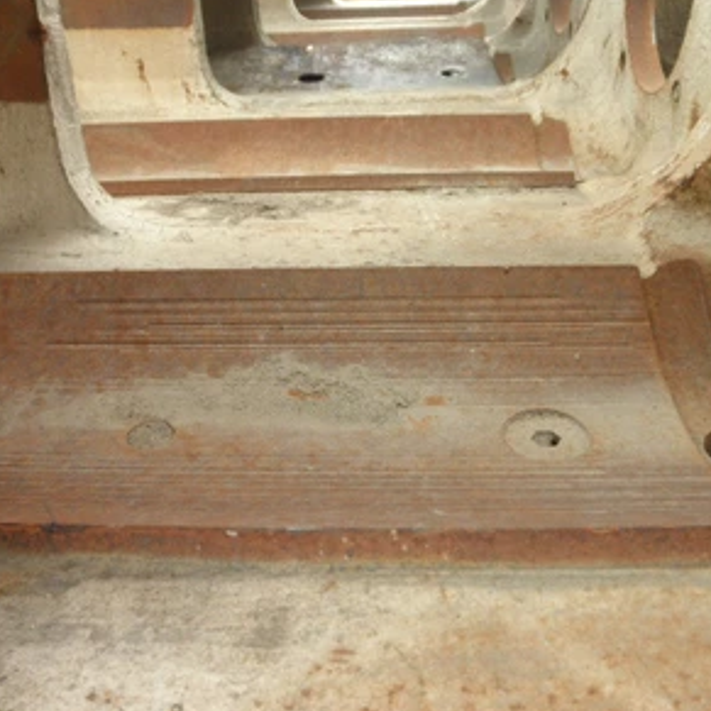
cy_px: 352
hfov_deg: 48.4
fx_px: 790
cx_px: 359
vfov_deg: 48.4
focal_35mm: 34
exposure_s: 1/30
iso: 80
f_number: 3
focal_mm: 5
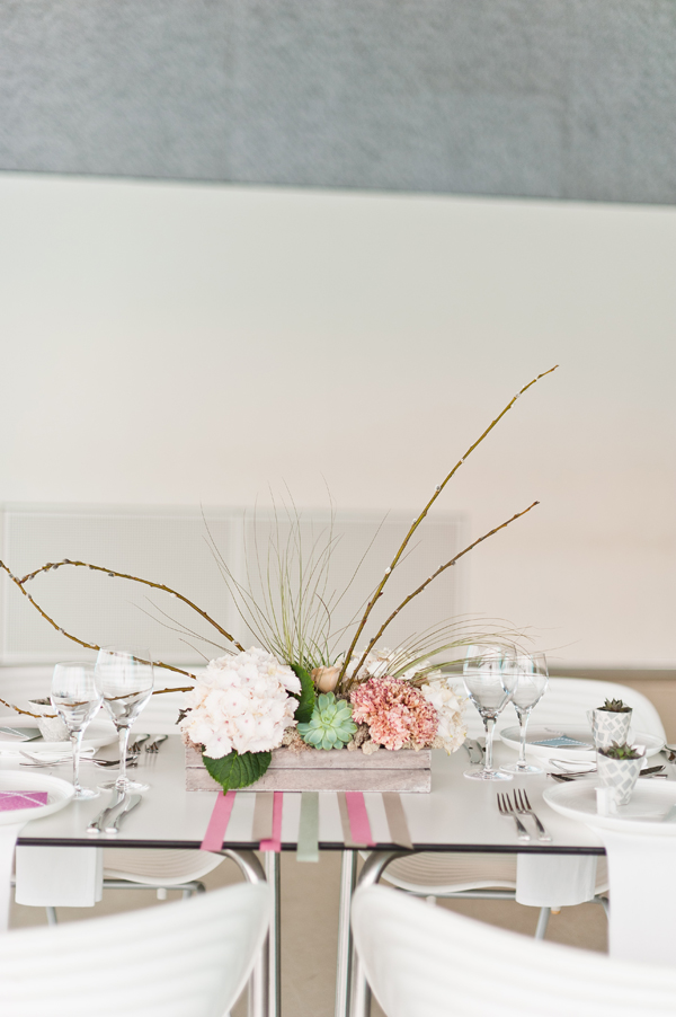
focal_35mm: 50
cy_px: 508
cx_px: 338
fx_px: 1410
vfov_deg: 39.6
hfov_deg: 27.0
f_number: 2
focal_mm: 50
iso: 200
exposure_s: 1/500
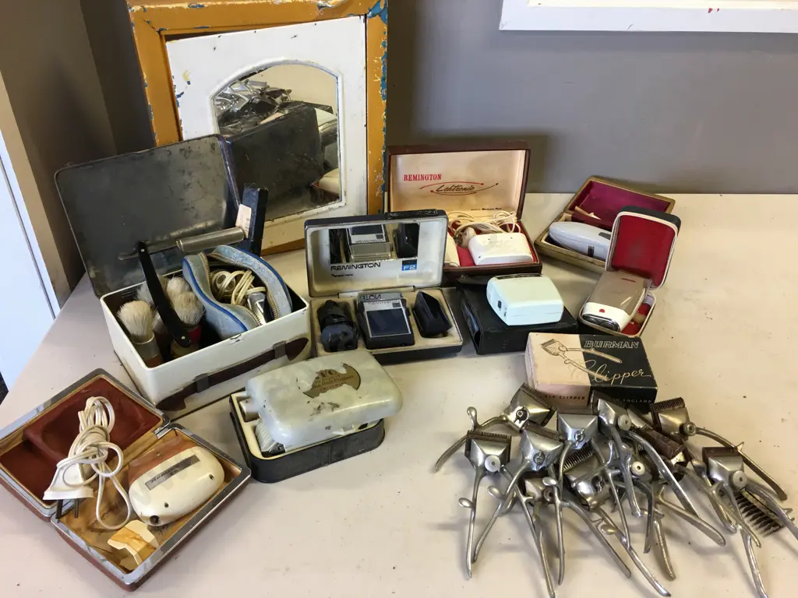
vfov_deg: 48.2
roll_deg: -1.6
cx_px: 399
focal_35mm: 29
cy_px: 299
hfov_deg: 61.7
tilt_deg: -35.2
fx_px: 669
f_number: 2.2
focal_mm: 4.15
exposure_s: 1/33
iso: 50
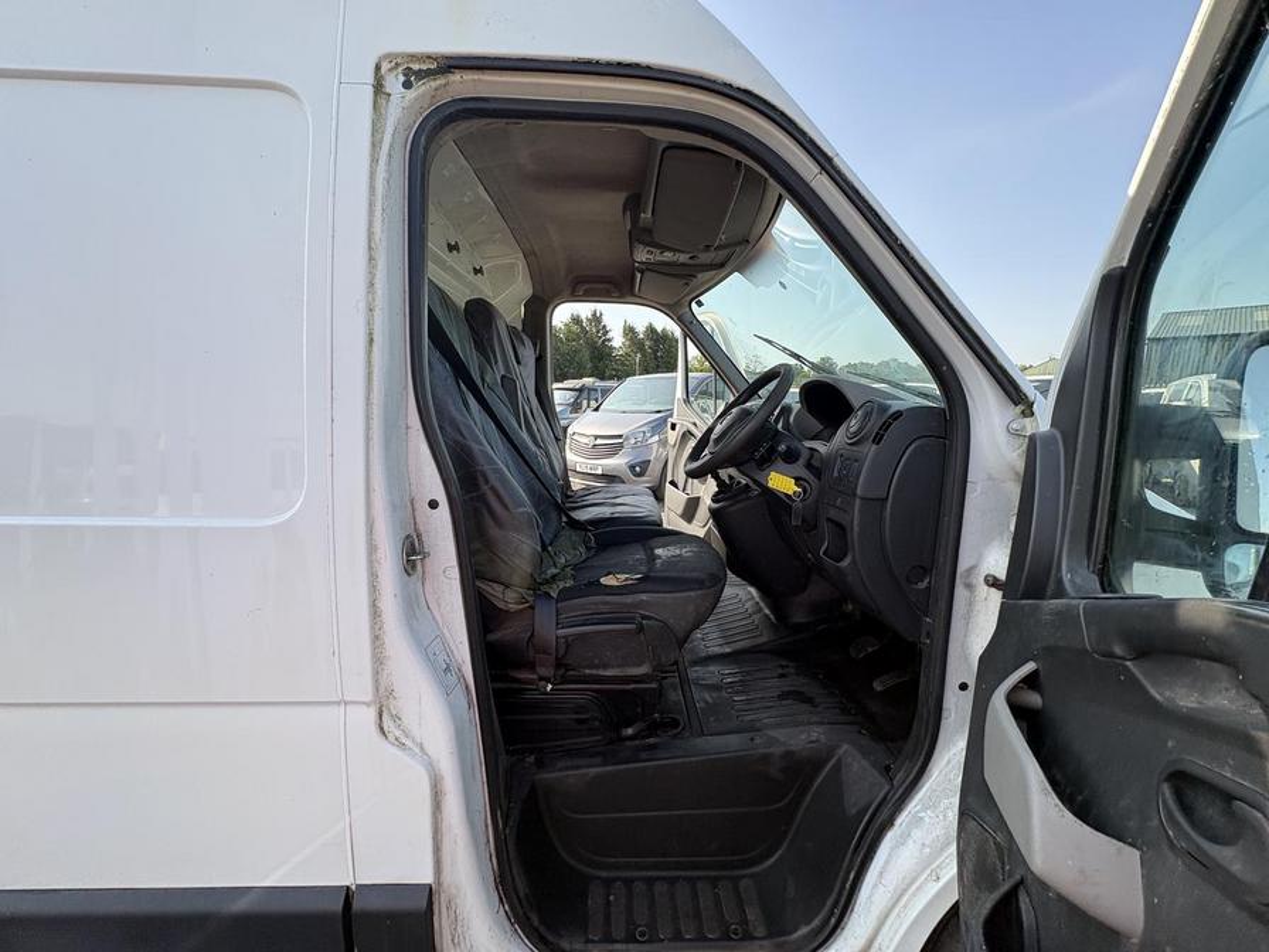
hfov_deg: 102.1
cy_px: 476
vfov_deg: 85.7
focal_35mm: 14
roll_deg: -0.3
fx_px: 513
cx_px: 634
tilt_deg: -13.8
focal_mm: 2.22
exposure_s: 1/329
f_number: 2.2
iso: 40
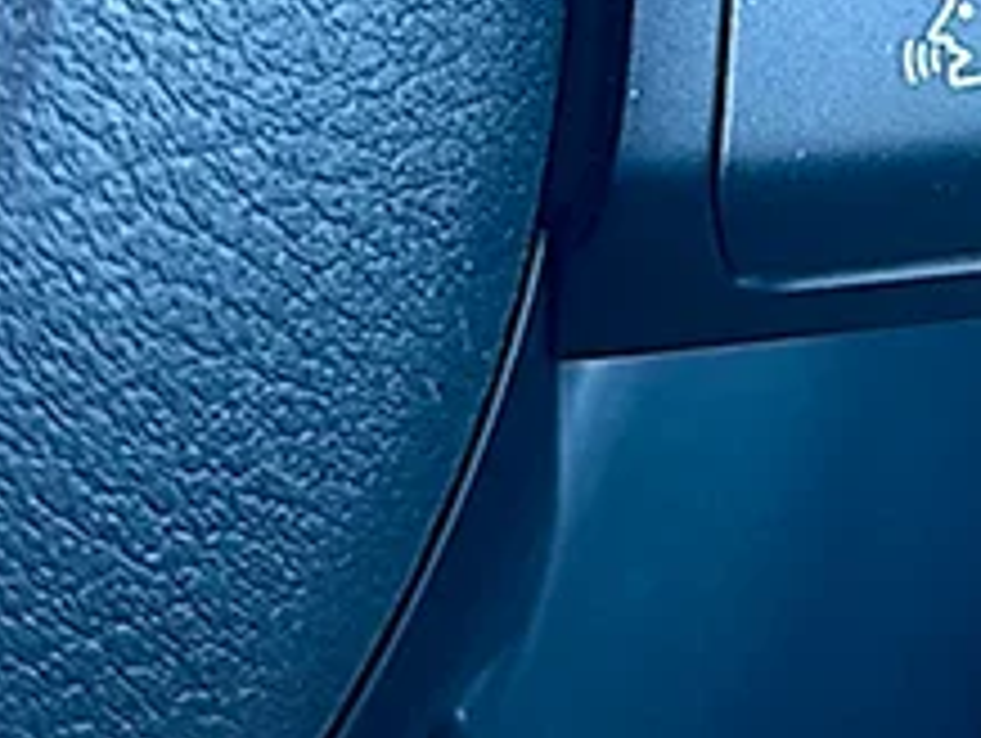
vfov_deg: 11.6
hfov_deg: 15.1
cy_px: -416
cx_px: 1426
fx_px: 3461
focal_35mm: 122
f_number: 1.78
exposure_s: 1/48
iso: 64
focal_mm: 6.86
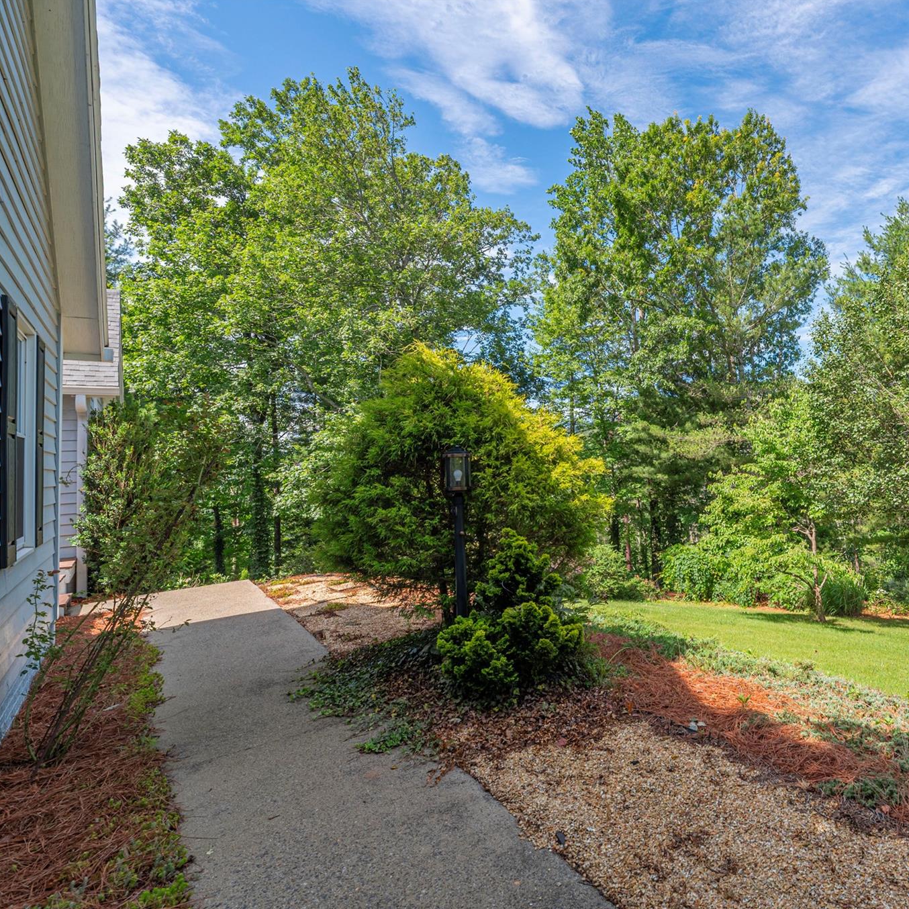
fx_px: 535
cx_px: 682
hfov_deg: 74.9
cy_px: 455
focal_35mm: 18
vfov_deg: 80.7
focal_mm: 14
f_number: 8
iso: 320
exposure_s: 1/800
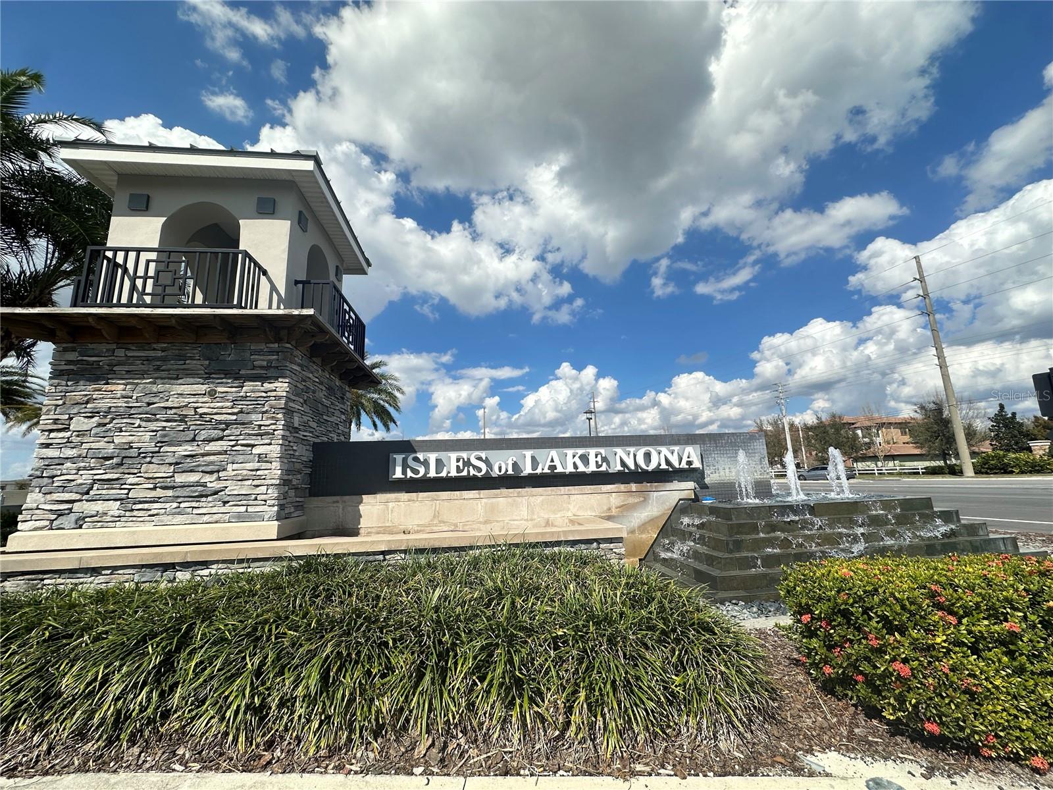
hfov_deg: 102.1
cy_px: 395
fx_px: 426
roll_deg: +3.6
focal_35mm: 14
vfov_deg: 85.7
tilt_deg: +11.6
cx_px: 526
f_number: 2.2
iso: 50
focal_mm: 2.22
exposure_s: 1/2564
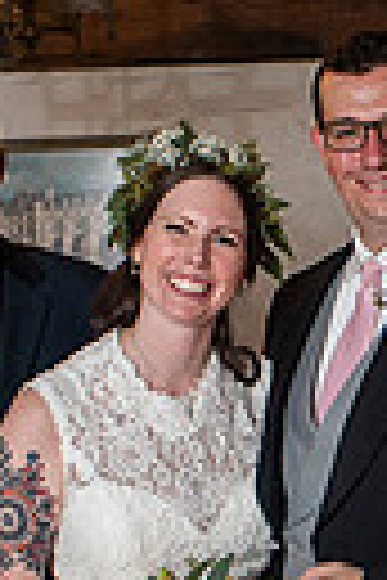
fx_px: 1564
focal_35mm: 97
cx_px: 409
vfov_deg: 20.8
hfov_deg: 13.8
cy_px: 461
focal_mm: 20
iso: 500
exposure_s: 1/80
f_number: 3.5
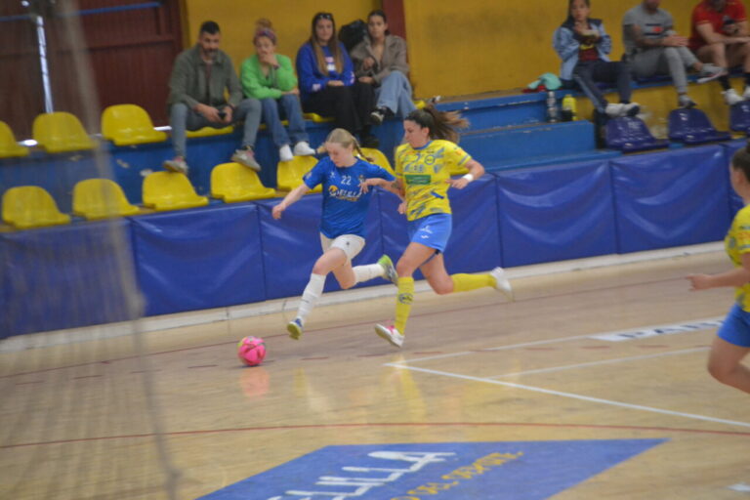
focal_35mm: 165
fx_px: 3437
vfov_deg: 8.3
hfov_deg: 12.5
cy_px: 250
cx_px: 375
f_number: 4.5
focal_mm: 110
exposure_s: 1/320
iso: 3200
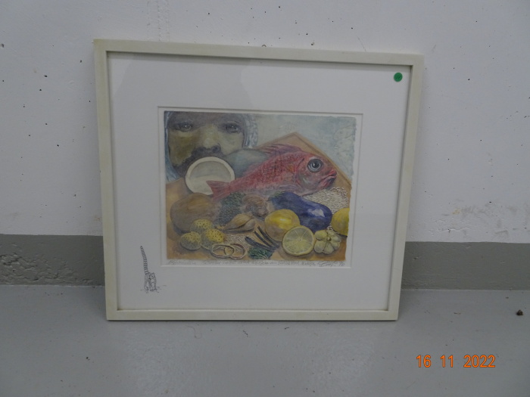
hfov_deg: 71.6
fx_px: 367
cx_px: 265
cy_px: 198
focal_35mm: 24
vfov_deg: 56.8
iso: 160
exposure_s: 1/30
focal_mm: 4.1
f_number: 3.5
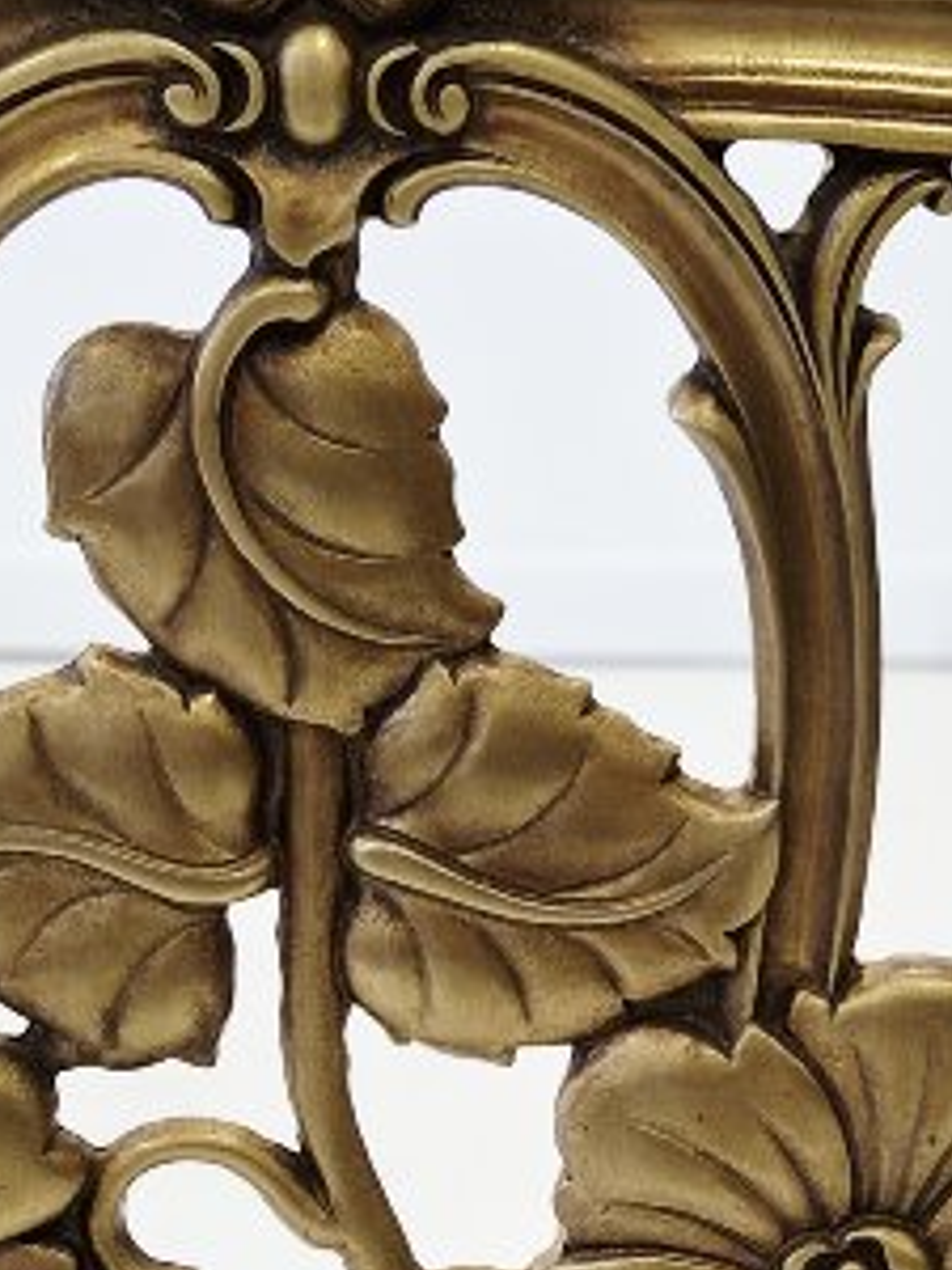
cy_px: 931
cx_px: 393
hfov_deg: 16.1
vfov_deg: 21.2
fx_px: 3374
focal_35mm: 92
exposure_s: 1/100
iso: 64
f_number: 1.8
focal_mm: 5.4
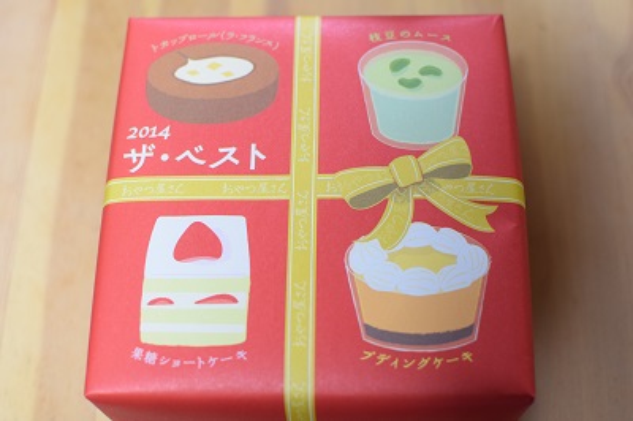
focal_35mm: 52
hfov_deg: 37.9
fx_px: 922
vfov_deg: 25.7
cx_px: 316
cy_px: 210
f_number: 3.5
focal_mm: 35
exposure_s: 1/60
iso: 800
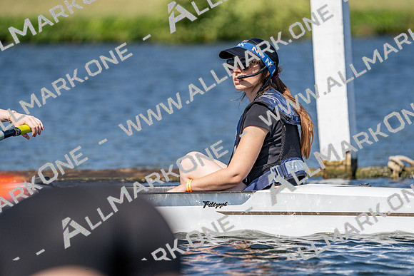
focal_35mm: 430
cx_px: 207
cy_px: 138
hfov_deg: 4.8
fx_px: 4946
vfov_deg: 3.2
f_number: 6.3
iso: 250
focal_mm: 430
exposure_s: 1/2000
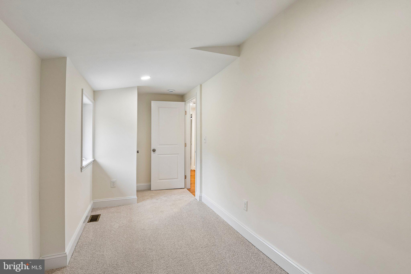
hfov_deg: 96.7
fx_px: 183
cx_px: 206
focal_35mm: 16
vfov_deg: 73.7
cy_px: 137
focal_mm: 16
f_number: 8
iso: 400
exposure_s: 1/20
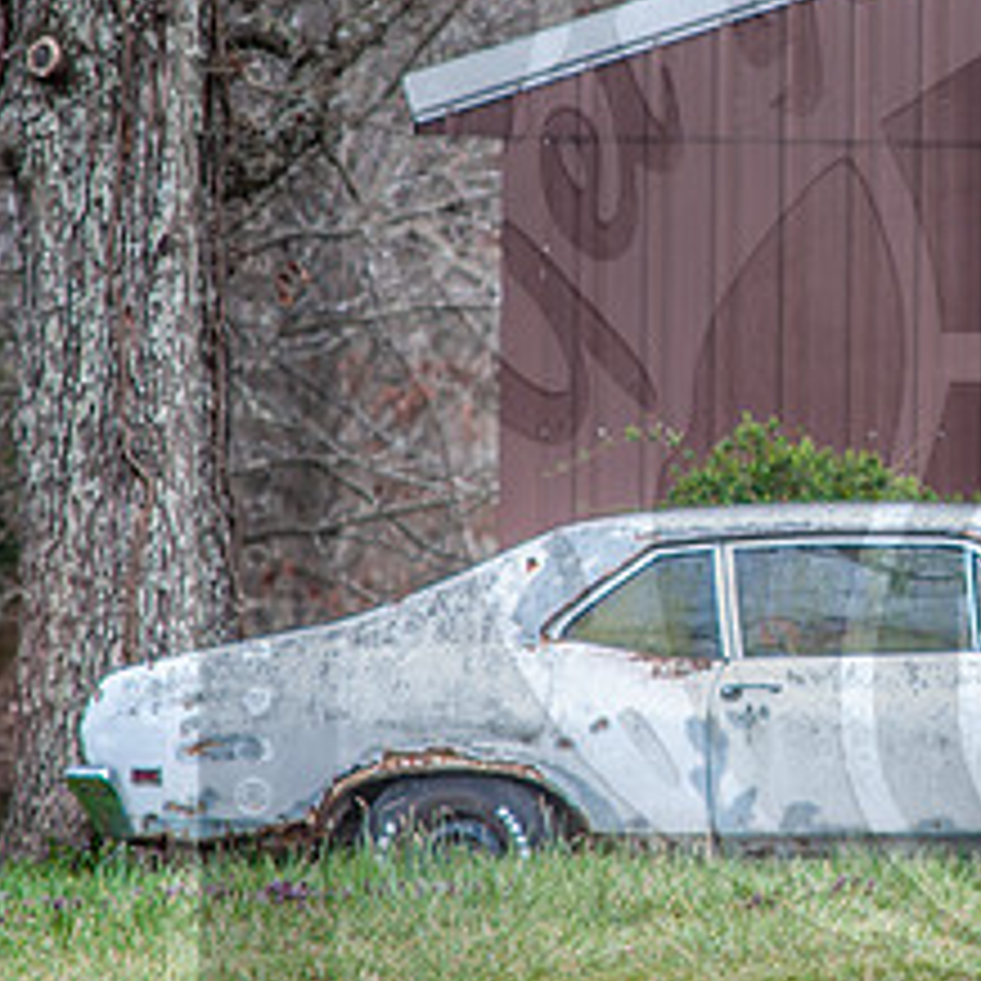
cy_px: 335
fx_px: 26067
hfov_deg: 2.2
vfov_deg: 2.2
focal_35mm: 813
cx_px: 1030
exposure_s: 1/30
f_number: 5.3
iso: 125
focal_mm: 240
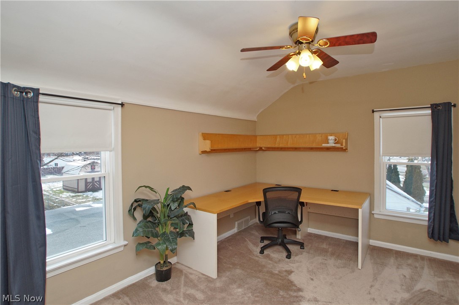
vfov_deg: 72.0
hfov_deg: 95.0
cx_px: 230
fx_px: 210
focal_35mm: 16
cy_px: 152
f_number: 4.5
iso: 320
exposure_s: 1/160
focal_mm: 11
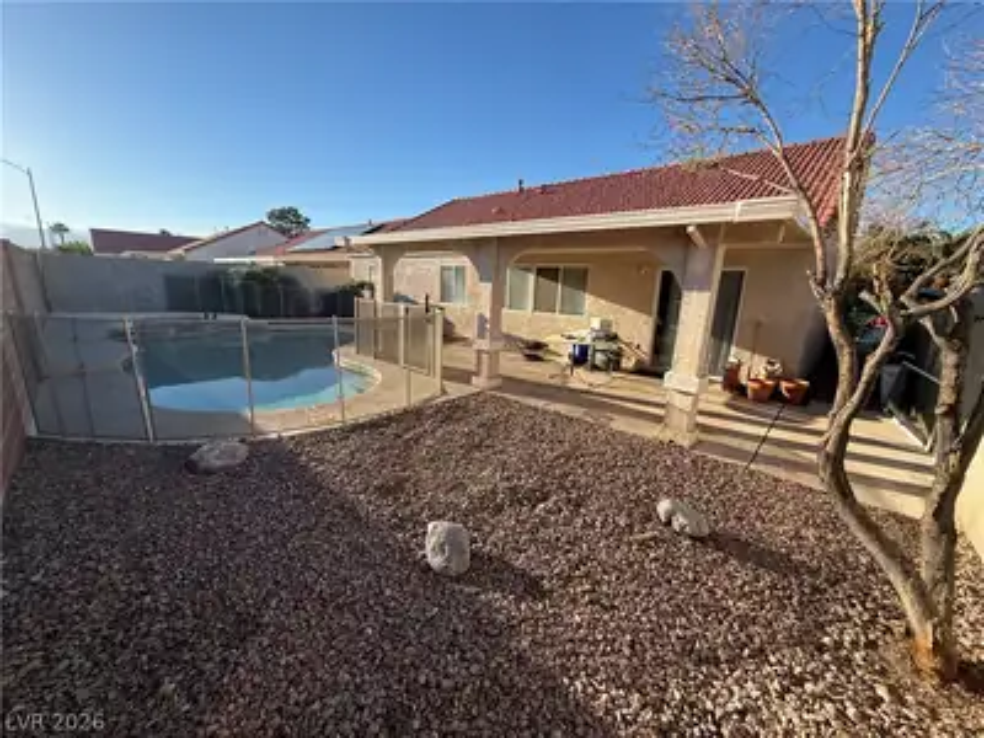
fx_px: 398
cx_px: 492
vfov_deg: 85.7
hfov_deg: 102.1
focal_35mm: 14
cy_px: 369
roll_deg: -1.8
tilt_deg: -12.0
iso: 50
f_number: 2.2
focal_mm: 2.22
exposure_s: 1/942
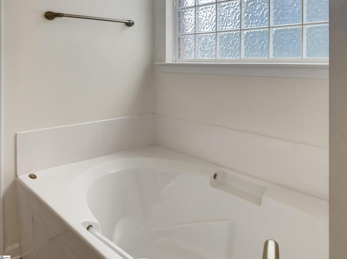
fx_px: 290
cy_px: 130
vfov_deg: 48.2
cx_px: 174
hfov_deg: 61.7
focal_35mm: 29
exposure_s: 1/120
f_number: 1.8
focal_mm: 3
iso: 32
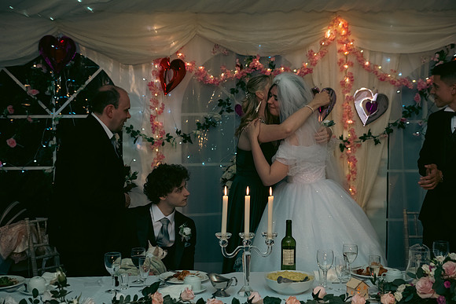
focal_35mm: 55
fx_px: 697
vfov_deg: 24.6
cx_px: 228
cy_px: 152
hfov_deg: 36.2
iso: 800
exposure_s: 1/160
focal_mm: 55
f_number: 3.5
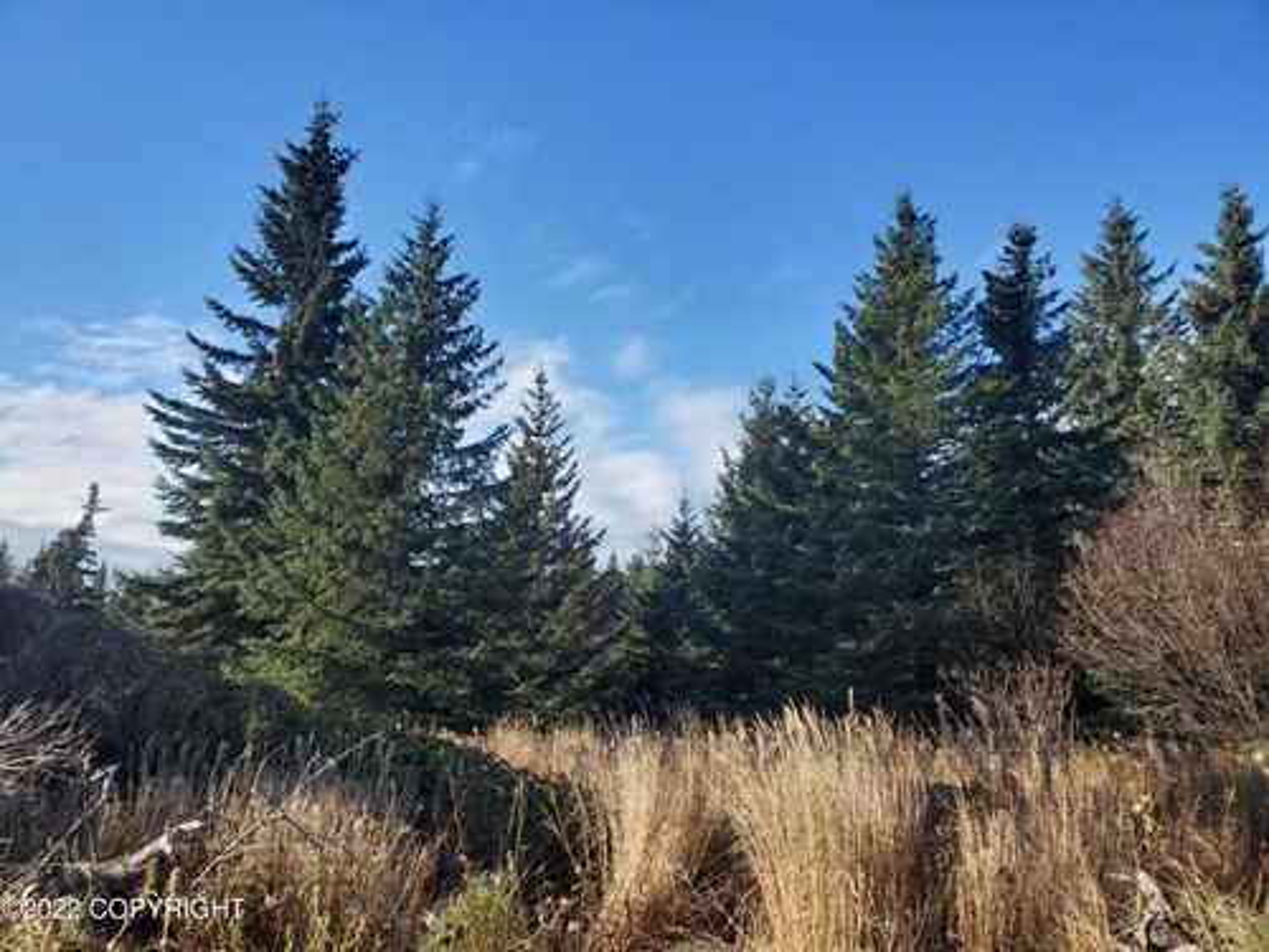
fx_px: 953
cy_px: 476
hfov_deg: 67.3
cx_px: 634
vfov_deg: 53.1
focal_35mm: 26
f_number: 2.4
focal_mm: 4.3
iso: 50
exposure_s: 1/912
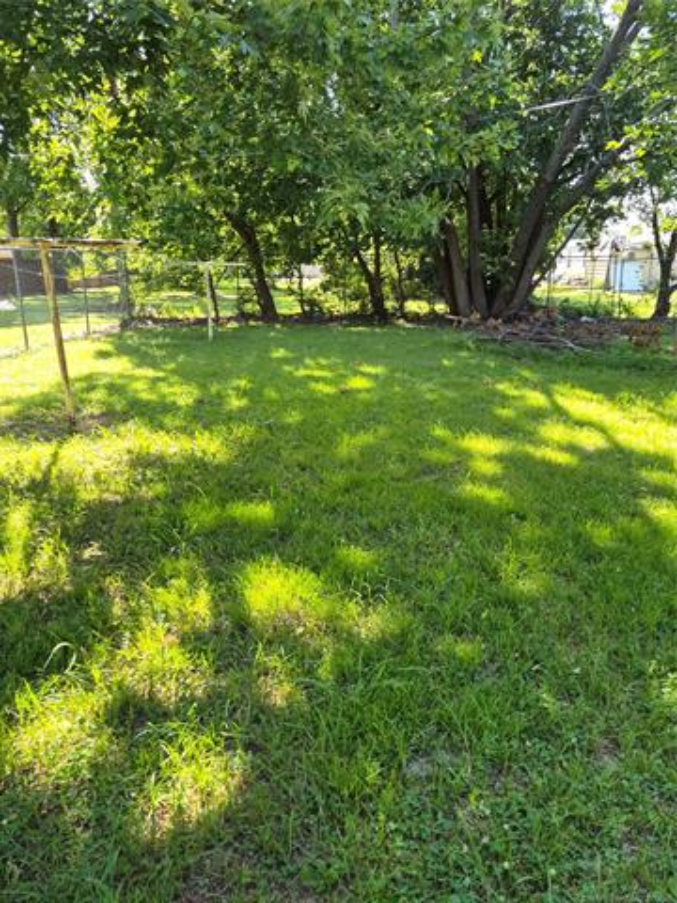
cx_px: 338
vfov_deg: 73.9
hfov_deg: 58.9
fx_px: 600
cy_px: 452
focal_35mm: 23
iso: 50
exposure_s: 1/359
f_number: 1.8
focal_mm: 5.4
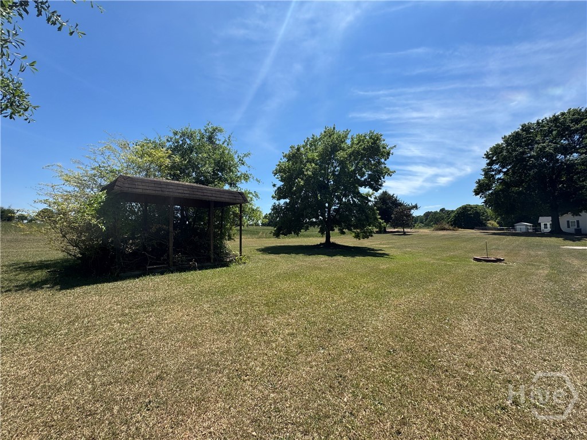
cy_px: 220
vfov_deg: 85.7
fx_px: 237
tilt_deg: +2.0
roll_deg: +0.1
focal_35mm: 14
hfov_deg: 102.1
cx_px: 294
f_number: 2.2
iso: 40
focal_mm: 2.22
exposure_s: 1/1506
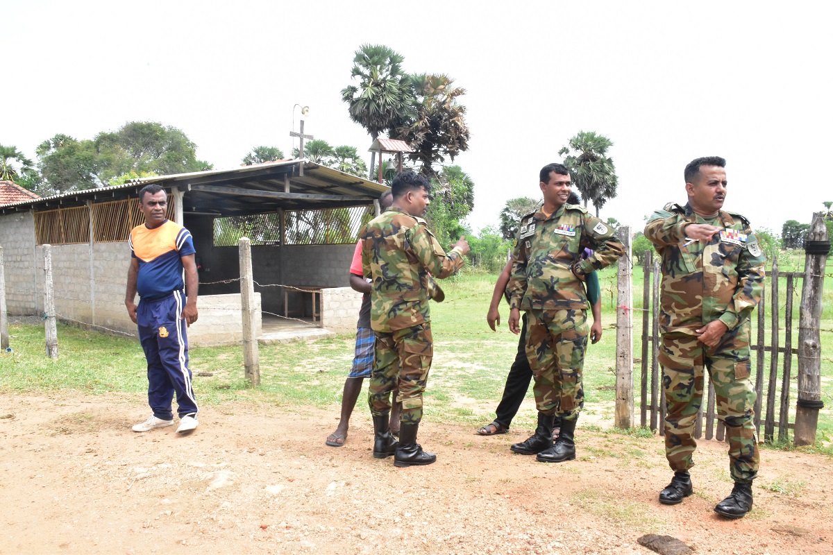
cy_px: 278
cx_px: 416
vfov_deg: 43.6
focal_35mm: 30
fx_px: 694
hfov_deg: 61.9
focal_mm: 20
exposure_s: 1/200
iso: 2000
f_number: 22
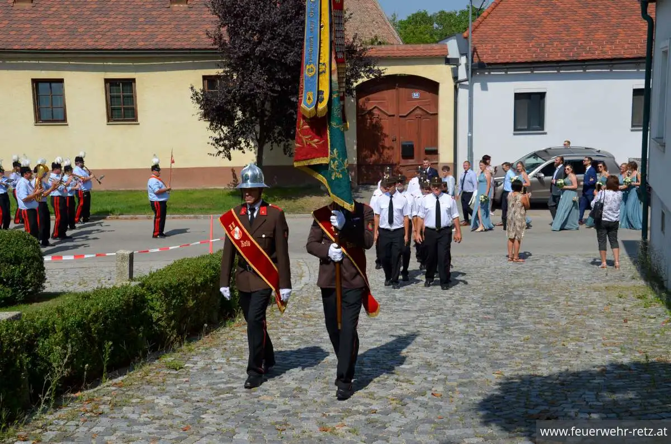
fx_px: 893
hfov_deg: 41.2
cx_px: 336
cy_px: 222
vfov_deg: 27.9
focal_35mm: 48
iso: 125
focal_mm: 32
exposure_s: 1/500
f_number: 8
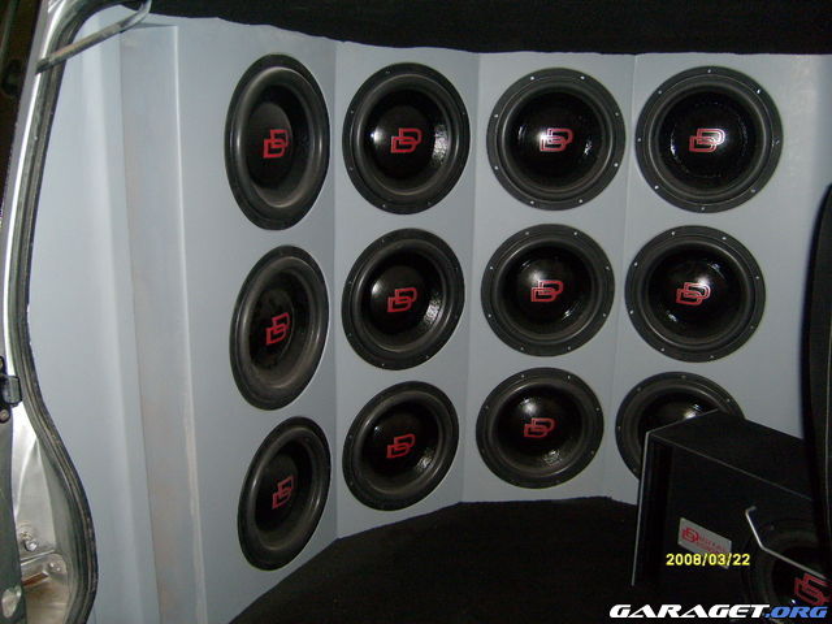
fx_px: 841
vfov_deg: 40.7
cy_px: 312
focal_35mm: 35
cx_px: 416
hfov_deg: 52.6
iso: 100
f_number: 2.8
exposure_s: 1/45
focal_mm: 5.8
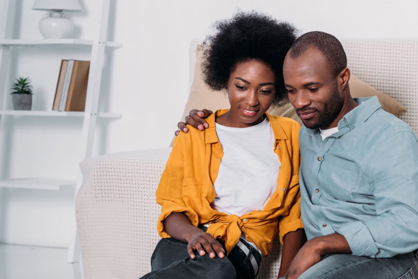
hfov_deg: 16.1
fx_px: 1475
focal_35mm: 127
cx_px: 281
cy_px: 171
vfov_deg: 10.8
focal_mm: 85
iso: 160
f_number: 3.5
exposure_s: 1/160
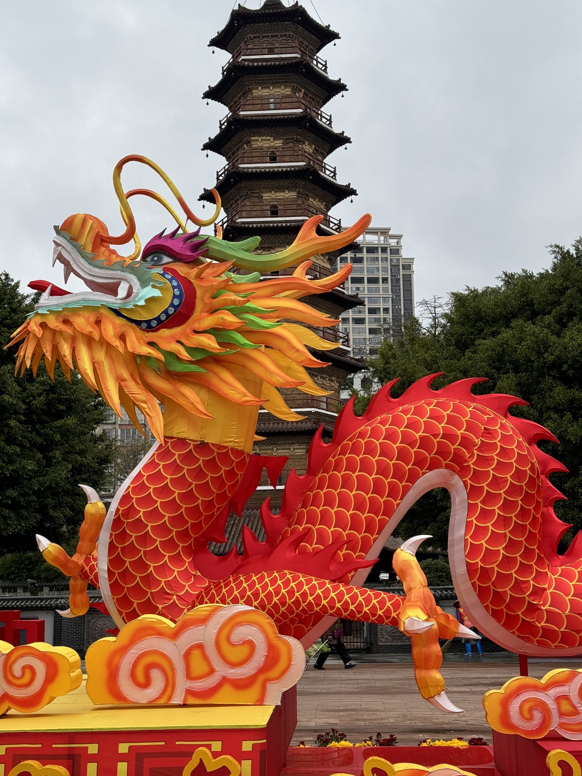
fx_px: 1076
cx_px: 291
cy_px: 388
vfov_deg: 39.7
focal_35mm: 48
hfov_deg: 30.3
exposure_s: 1/854
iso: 64
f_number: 1.78
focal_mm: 6.86
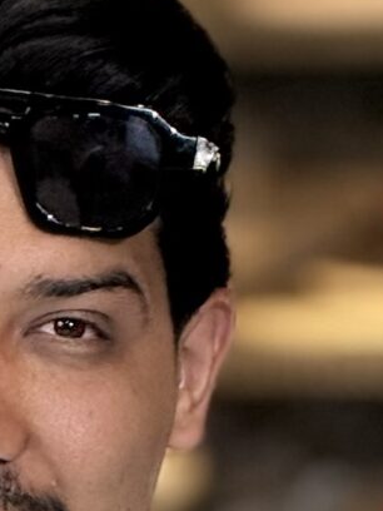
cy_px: 1354
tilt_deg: -5.6
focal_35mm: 753
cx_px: -190
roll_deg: -0.5
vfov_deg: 2.6
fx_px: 11109
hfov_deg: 2.0
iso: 100
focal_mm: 15.66
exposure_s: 1/100
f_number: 2.8
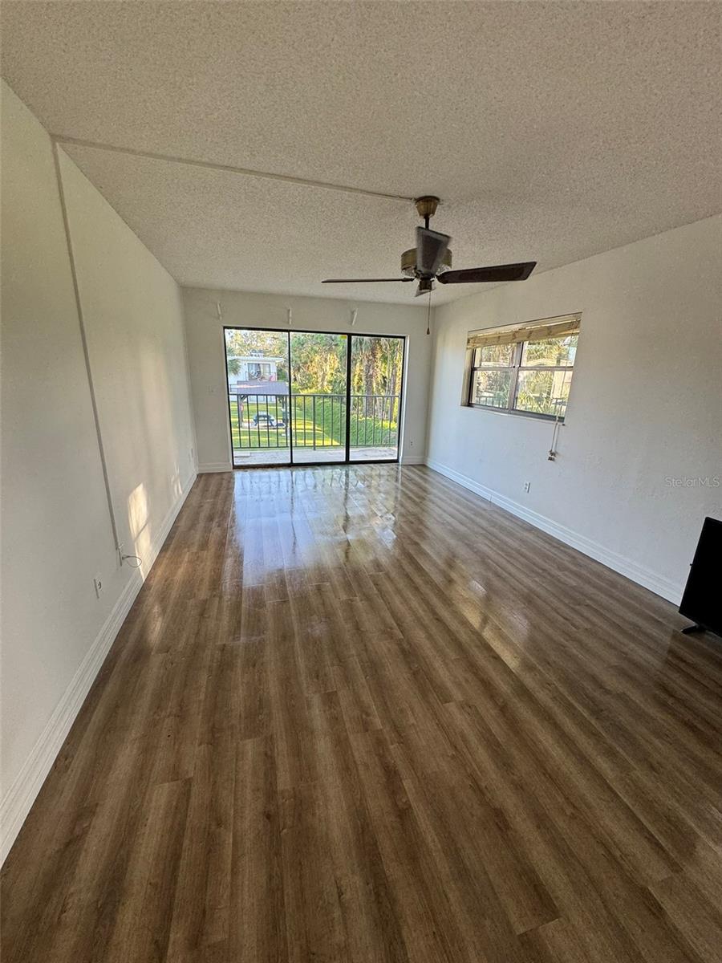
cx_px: 361
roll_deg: -2.6
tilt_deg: -15.4
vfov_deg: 102.1
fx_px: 389
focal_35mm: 14
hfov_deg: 85.7
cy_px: 482
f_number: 2.2
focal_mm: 2.22
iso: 80
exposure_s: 1/99
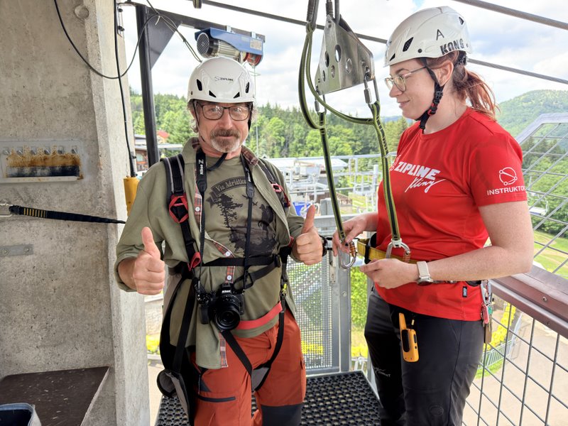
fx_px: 394
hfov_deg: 71.6
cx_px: 284
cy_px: 213
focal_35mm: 24
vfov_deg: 56.8
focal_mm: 6.76
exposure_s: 1/711
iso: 100
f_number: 1.78
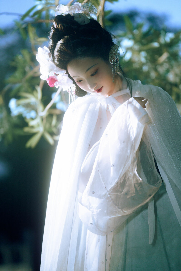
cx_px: 90
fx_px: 641
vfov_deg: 23.9
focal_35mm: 85
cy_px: 136
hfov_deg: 16.1
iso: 1600
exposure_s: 1/500
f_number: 1.4
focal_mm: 85
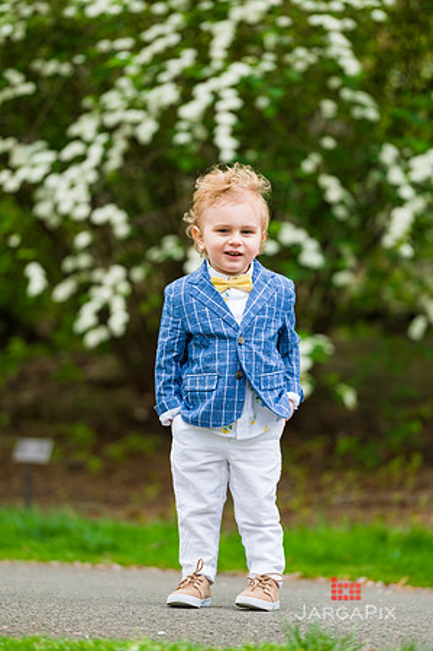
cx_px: 216
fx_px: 3616
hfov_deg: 6.9
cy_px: 326
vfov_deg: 10.3
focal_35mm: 200
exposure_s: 1/320
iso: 200
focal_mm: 200
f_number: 3.5
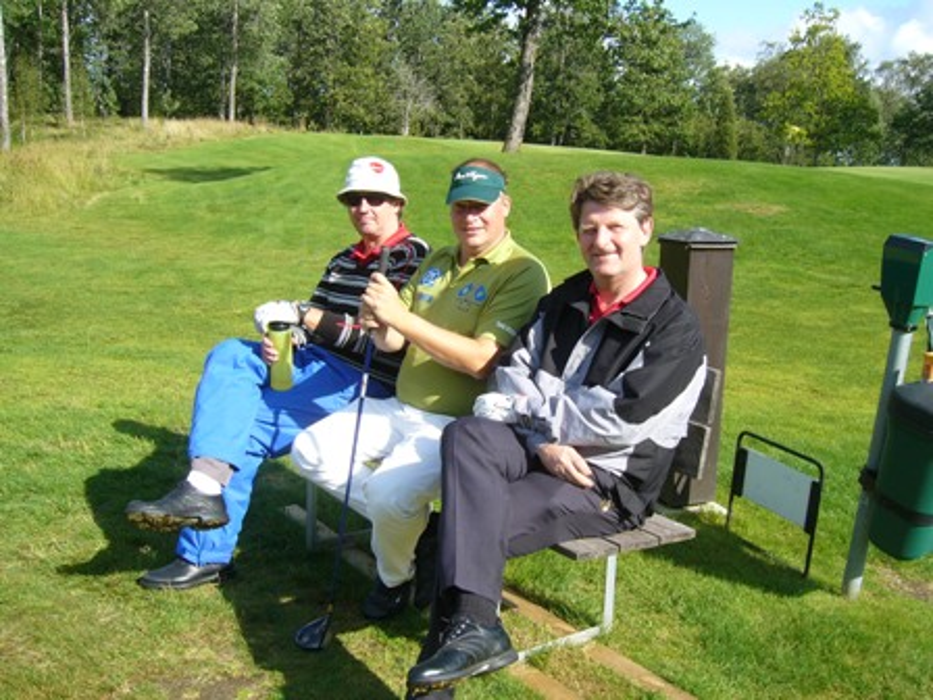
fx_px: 943
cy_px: 350
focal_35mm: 35
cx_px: 466
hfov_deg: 52.6
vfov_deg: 40.7
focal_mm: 5.8
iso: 50
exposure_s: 1/60
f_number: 8
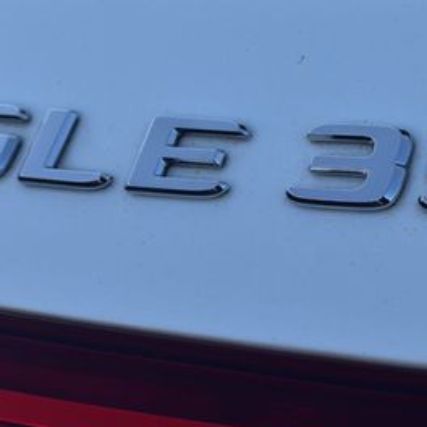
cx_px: 323
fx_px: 2373
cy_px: 163
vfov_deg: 10.3
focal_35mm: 170
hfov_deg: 10.3
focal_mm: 55
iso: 400
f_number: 10
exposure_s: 1/320
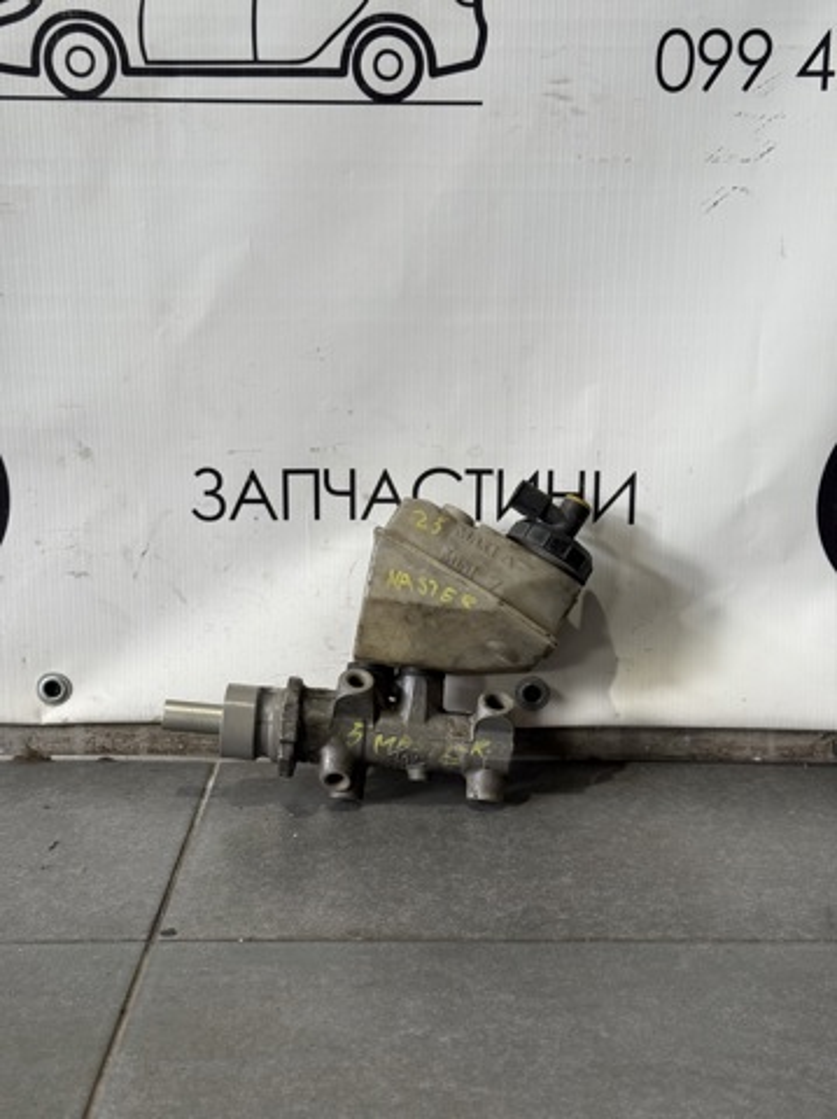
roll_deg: -1.1
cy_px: 560
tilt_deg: -12.4
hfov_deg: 30.2
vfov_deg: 39.7
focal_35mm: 48
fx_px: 1550
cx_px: 418
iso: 80
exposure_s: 1/100
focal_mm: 6.76
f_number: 1.78
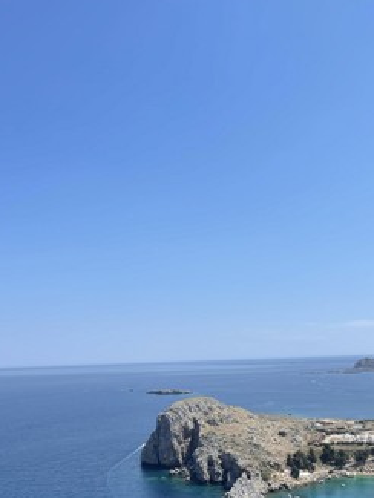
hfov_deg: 35.1
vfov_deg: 44.6
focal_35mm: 41
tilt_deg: +1.4
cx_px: 207
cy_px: 355
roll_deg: +1.9
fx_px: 590
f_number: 1.6
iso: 32
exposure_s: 1/4651
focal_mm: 4.2
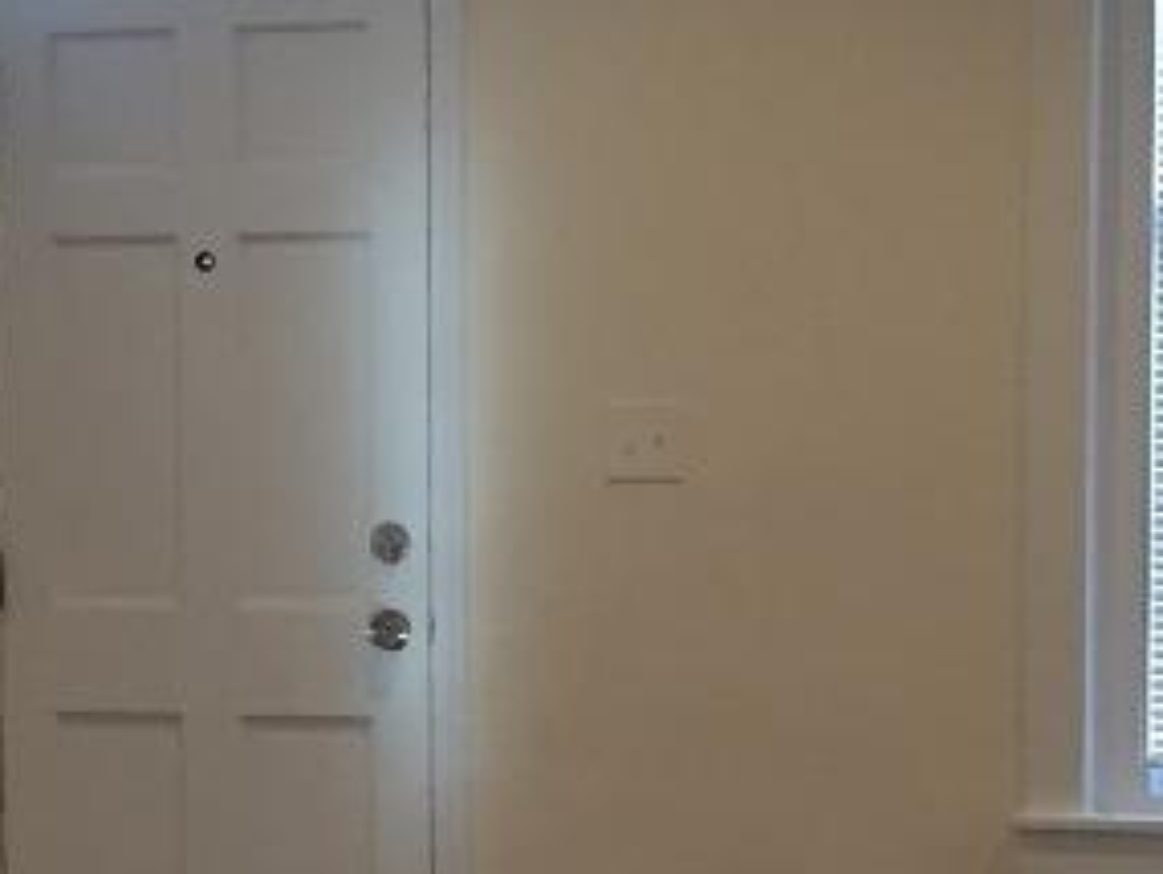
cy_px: 862
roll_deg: +1.4
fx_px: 4909
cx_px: -8
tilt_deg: -5.8
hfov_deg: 13.3
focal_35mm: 146
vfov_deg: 10.1
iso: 80
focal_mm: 4.15
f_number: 2.2
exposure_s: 1/30
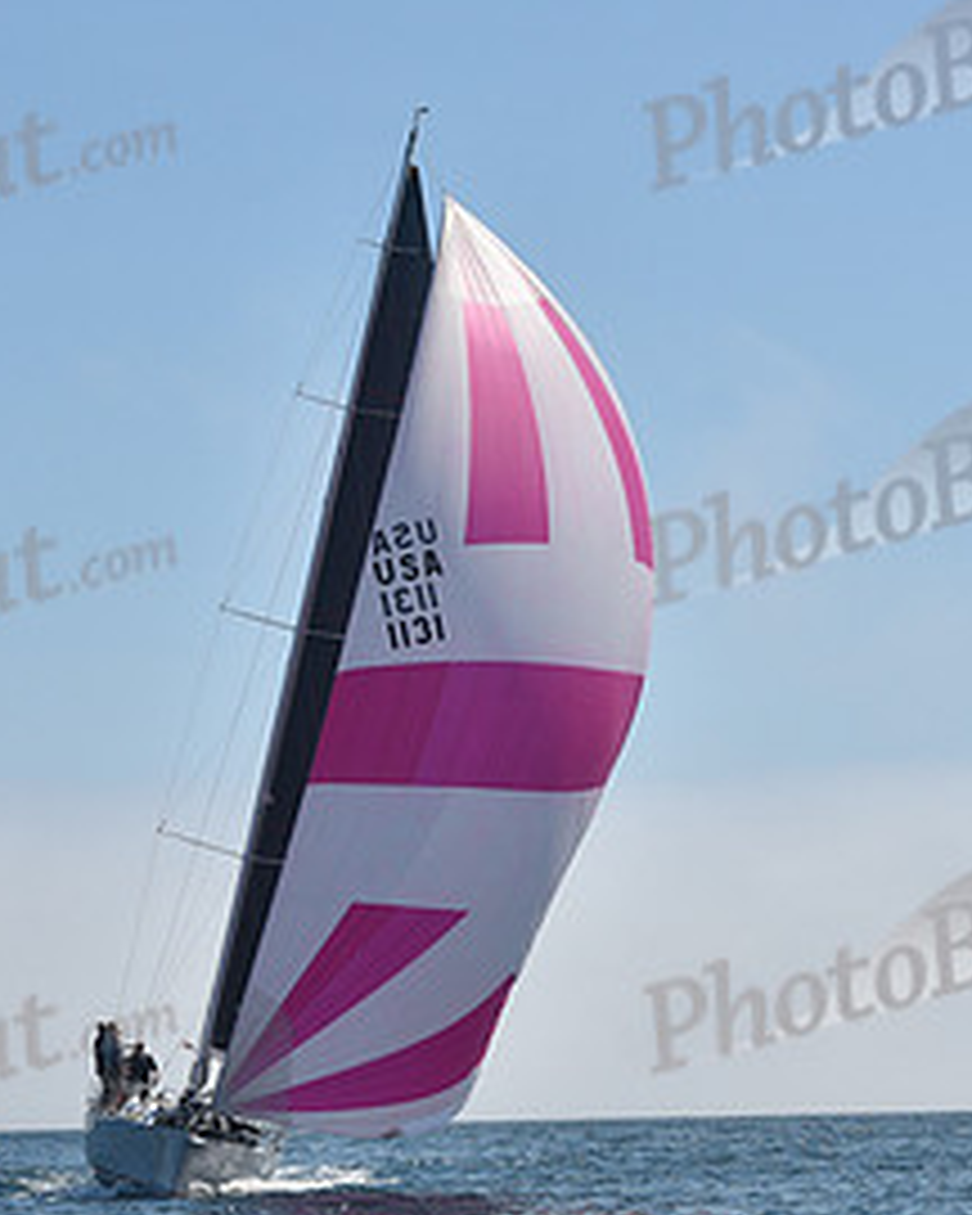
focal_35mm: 141
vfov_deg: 13.6
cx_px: 414
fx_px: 5070
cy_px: 785
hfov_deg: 10.9
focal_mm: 70
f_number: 10
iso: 320
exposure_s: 1/1600
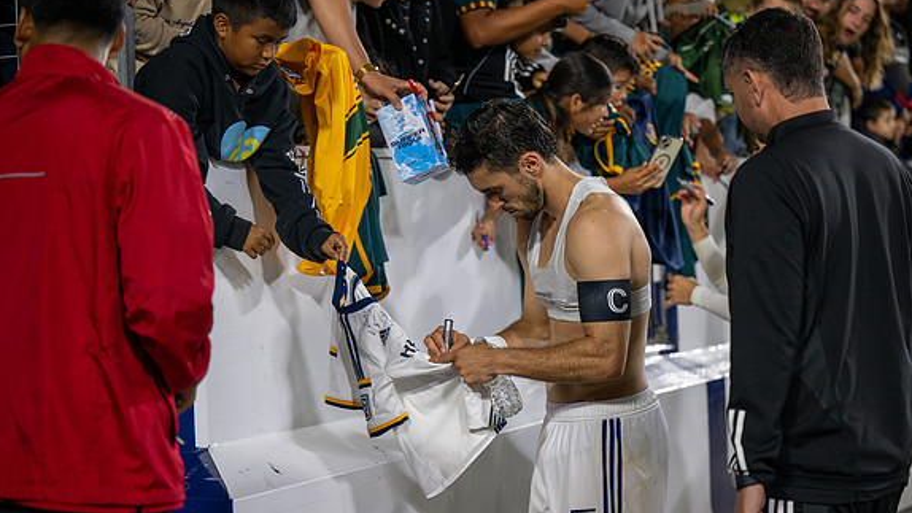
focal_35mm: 89
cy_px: 288
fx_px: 2152
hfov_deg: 23.9
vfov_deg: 13.6
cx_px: 458
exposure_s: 1/200
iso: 500
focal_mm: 84
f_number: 2.8
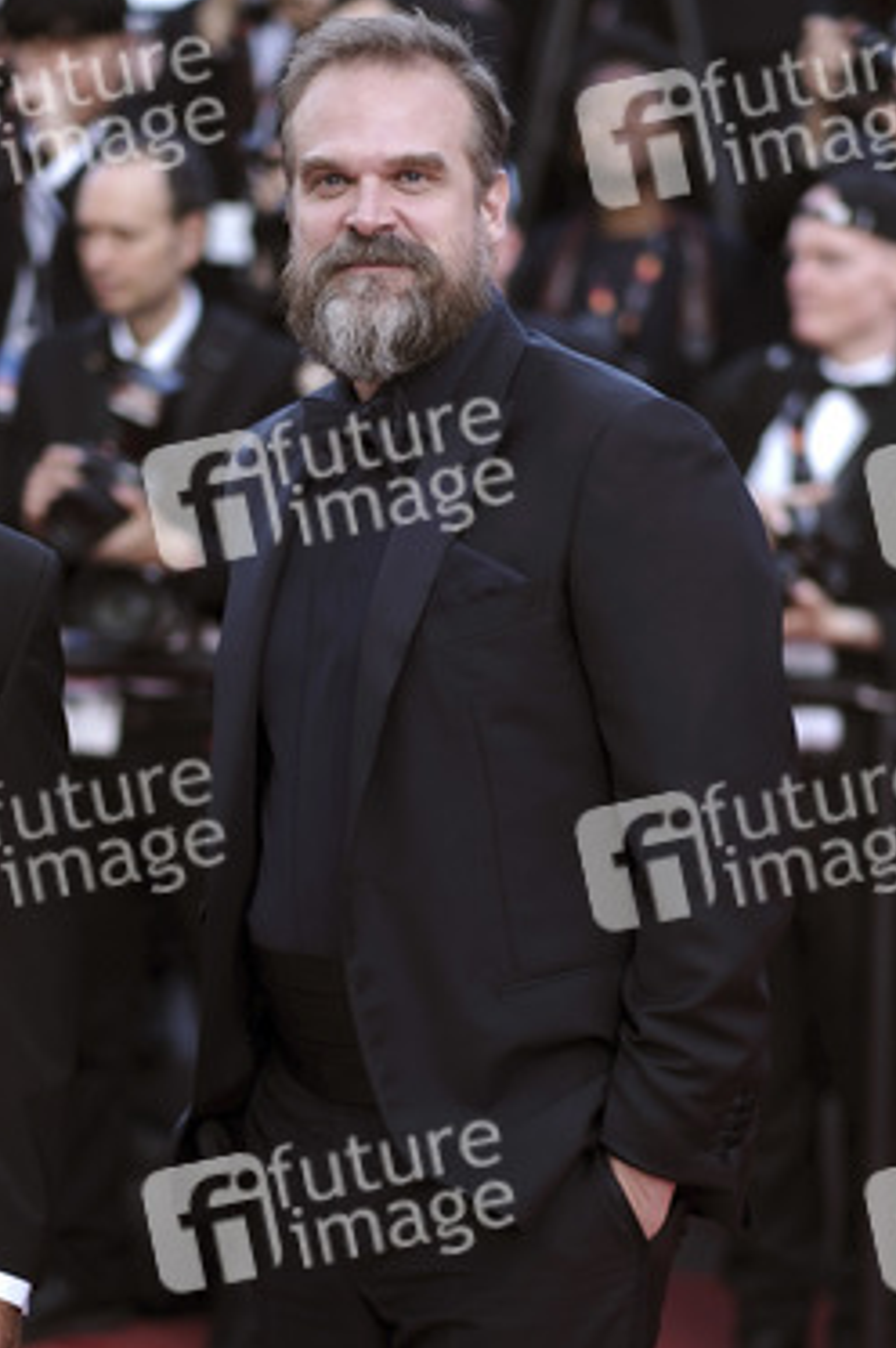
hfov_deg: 15.2
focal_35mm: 90
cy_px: 665
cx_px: 434
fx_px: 3366
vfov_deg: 22.6
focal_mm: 56
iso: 80
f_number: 1.2
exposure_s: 1/640
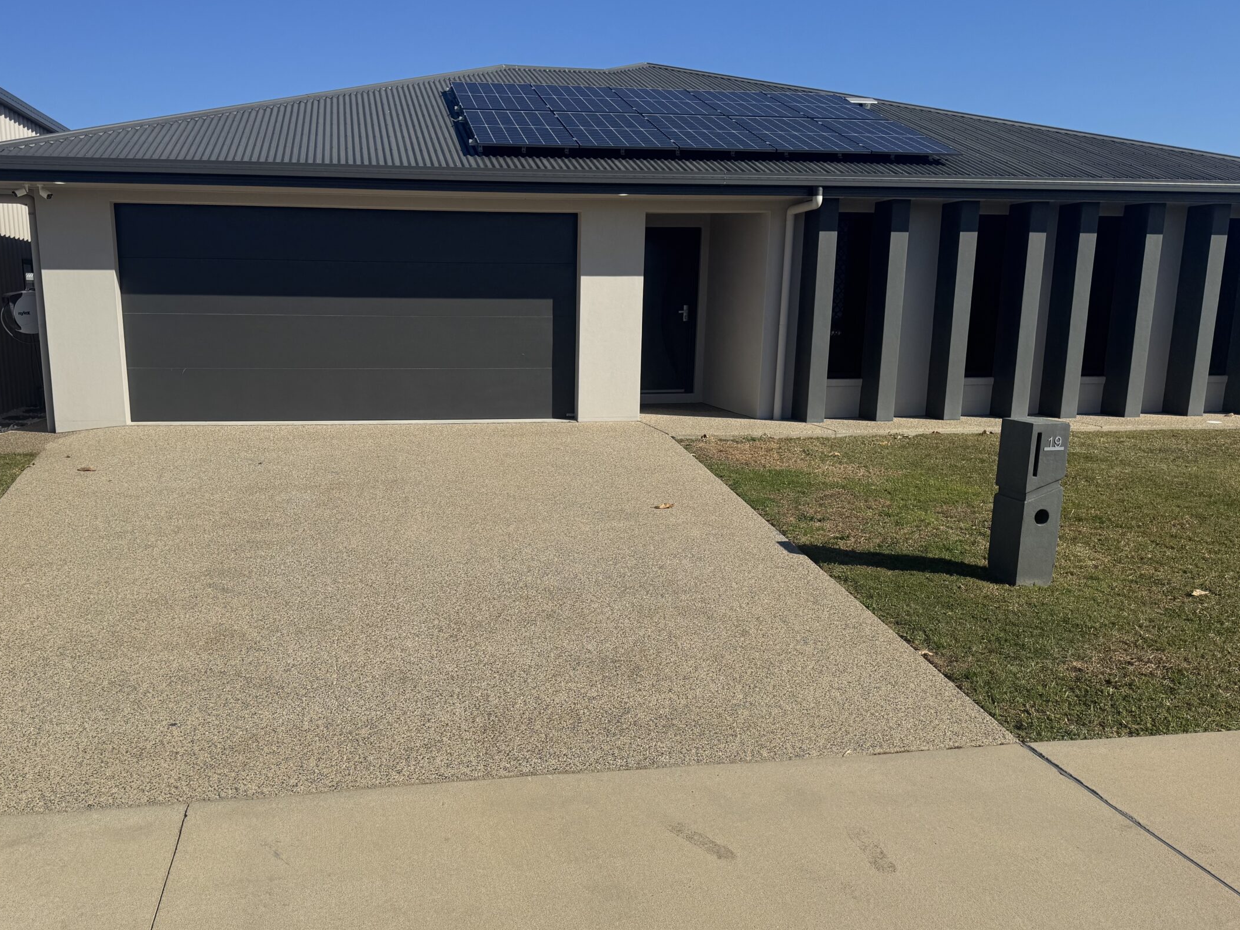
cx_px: 517
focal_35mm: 29
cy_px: 540
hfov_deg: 61.3
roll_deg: +1.0
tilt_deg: -10.7
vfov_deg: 48.0
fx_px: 1039
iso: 80
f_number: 1.78
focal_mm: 6.76
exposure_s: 1/7092
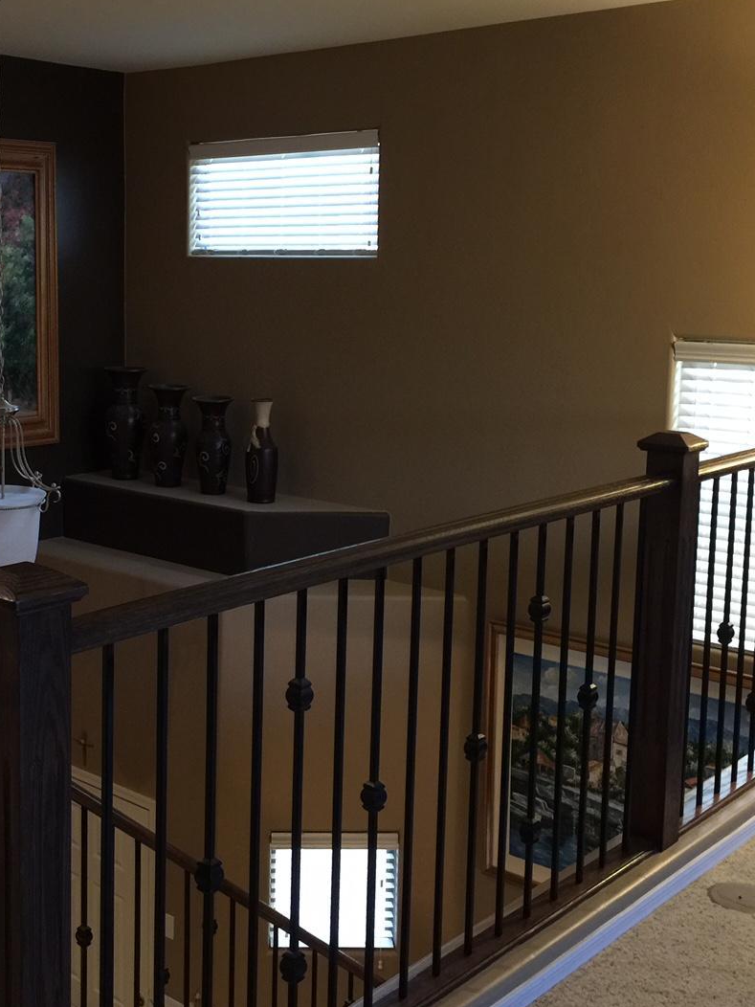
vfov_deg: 42.0
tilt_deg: -7.6
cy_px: 456
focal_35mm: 45
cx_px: 204
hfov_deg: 31.7
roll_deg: -1.3
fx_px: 1309
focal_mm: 4.15
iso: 80
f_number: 2.2
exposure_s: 1/4
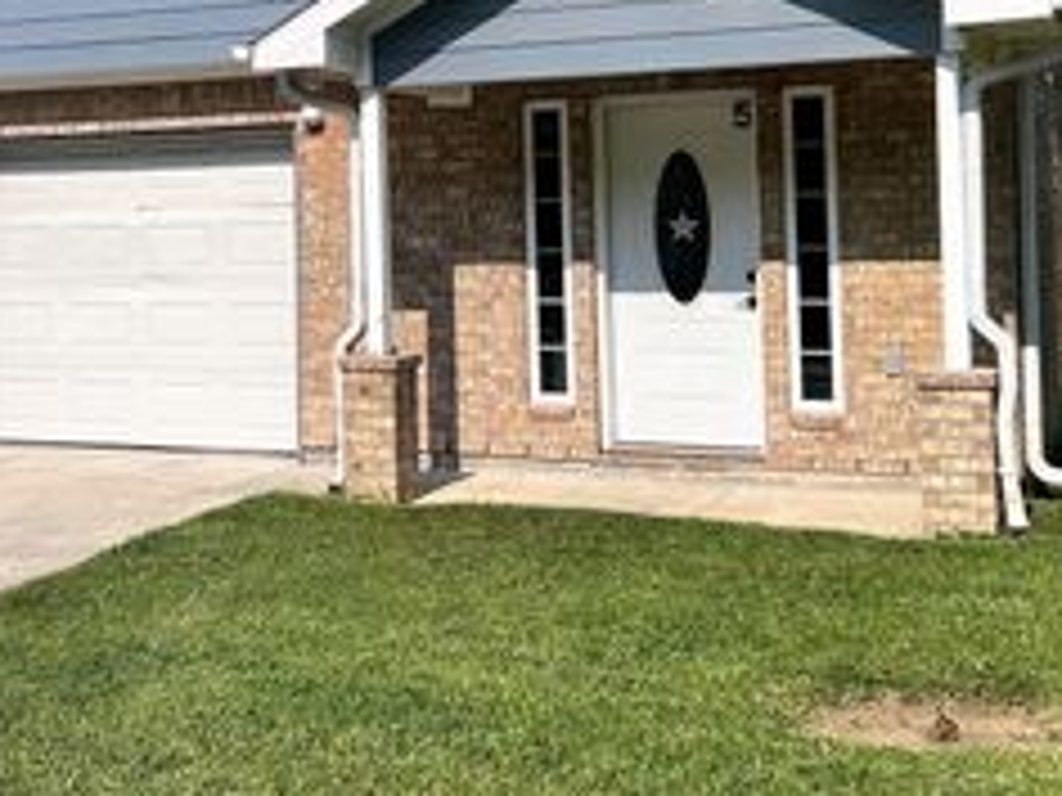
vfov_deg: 26.0
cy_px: 137
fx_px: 1687
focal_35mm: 55
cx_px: 320
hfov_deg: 34.5
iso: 50
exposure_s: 1/6993
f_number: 1.5
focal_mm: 5.7
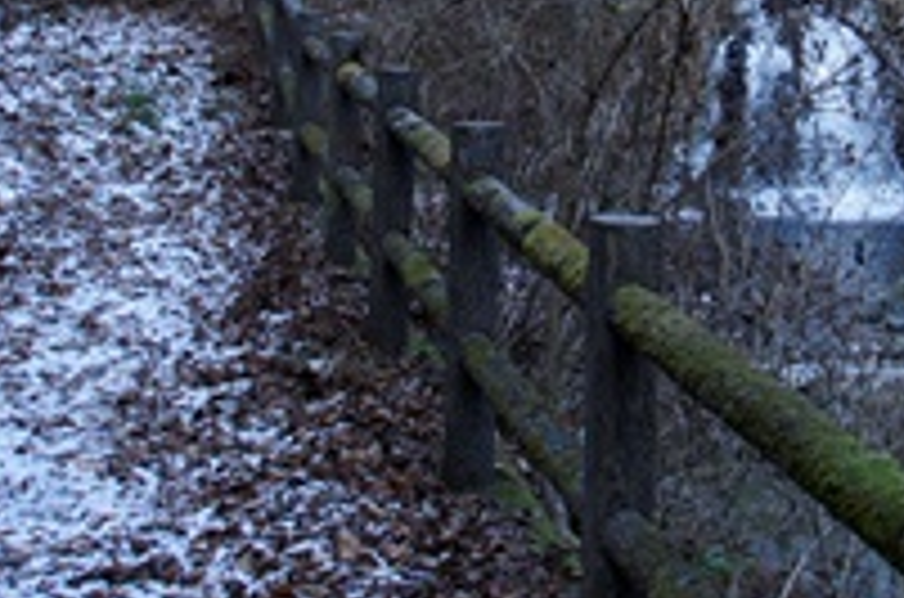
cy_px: -34
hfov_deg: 25.0
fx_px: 2015
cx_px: 679
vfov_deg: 16.5
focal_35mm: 80
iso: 200
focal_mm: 22.4
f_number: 4.5
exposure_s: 1/60
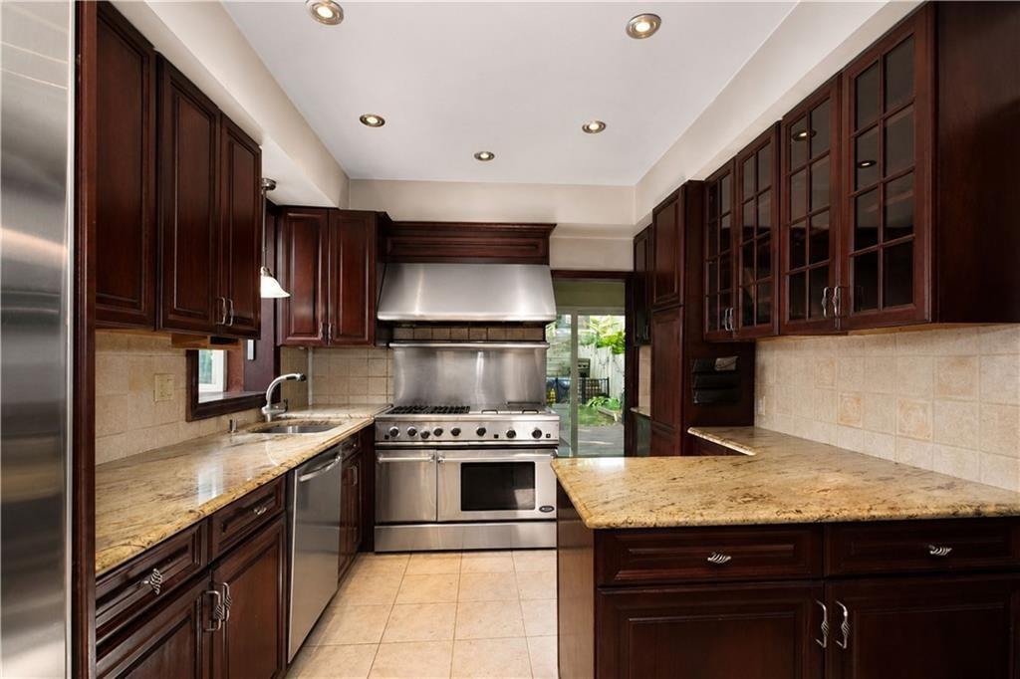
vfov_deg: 77.3
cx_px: 510
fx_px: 425
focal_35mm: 15
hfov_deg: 100.4
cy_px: 340
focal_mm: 10
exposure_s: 1/60
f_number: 7.1
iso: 2000
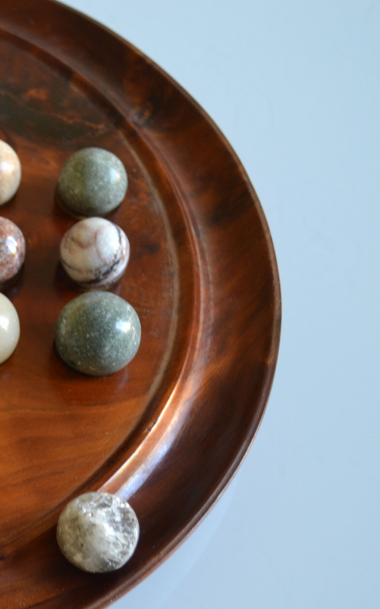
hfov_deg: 14.2
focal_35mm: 88
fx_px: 1458
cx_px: -125
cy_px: 345
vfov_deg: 23.5
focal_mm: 30
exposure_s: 1/15
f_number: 4.5
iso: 500
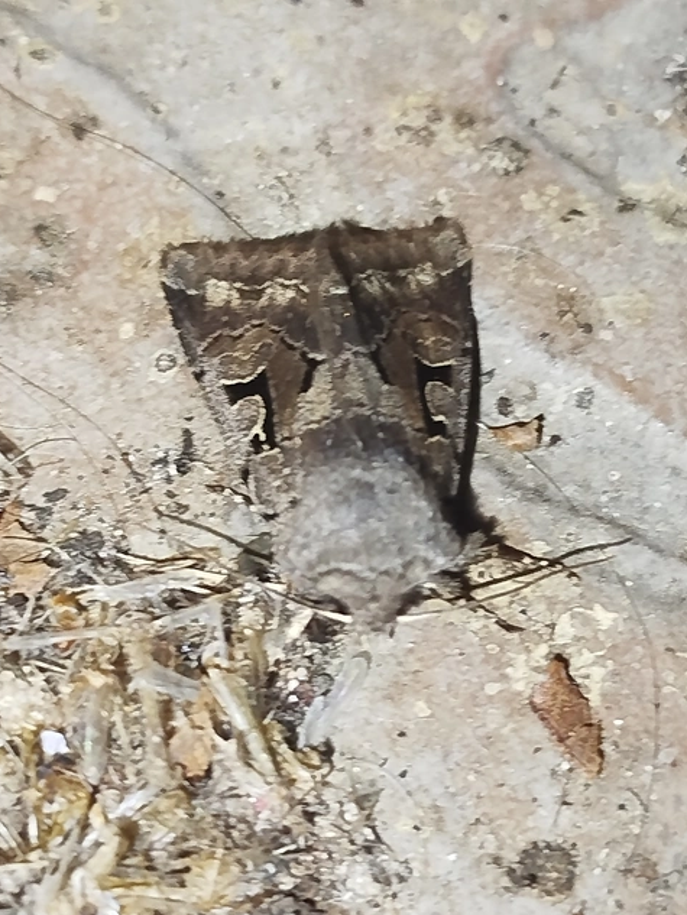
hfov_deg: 16.1
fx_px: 2434
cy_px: 461
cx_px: 343
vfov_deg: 21.3
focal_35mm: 92
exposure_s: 1/33
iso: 160
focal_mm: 5.31
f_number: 1.7
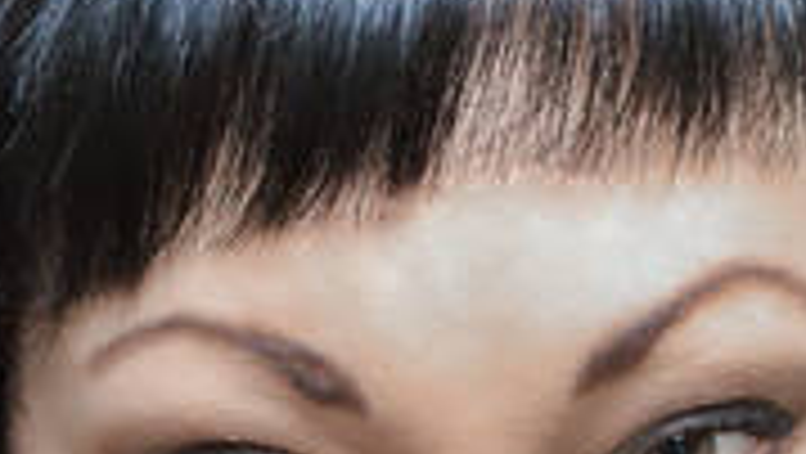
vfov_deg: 6.0
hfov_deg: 10.7
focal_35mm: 202
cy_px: 508
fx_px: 4320
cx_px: 466
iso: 3200
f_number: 5.6
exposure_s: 1/60
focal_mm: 48
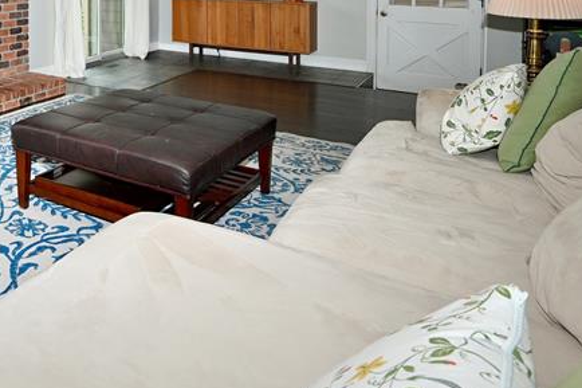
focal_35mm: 33
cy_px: -4
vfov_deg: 35.9
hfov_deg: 44.8
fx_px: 533
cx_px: -44
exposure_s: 1/60
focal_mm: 14
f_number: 7.1
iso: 160
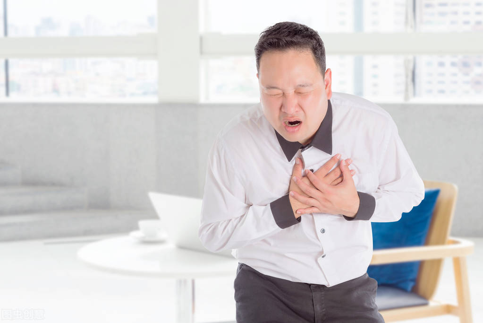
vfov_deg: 21.9
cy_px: 162
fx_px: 832
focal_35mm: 62
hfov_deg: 32.4
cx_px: 242
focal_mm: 62
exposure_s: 1/160
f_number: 11
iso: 100
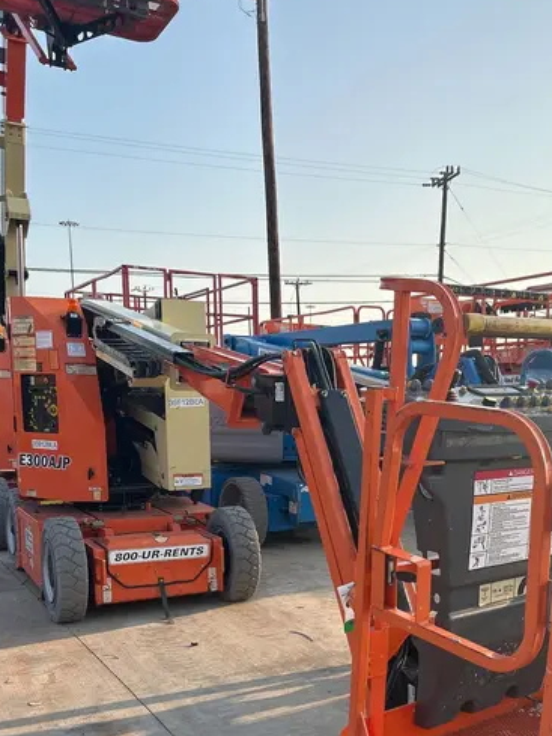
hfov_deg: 36.4
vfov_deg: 46.7
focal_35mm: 39
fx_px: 829
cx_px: 379
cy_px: 517
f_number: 1.5
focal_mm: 5.7
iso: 50
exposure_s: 1/2571
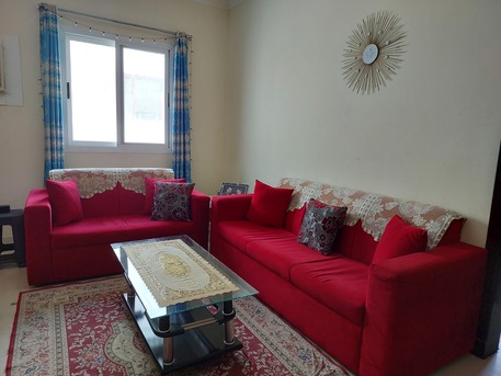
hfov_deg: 73.9
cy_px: 188
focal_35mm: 23
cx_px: 250
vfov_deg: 58.9
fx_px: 333
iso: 80
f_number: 1.8
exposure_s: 1/50
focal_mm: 5.06
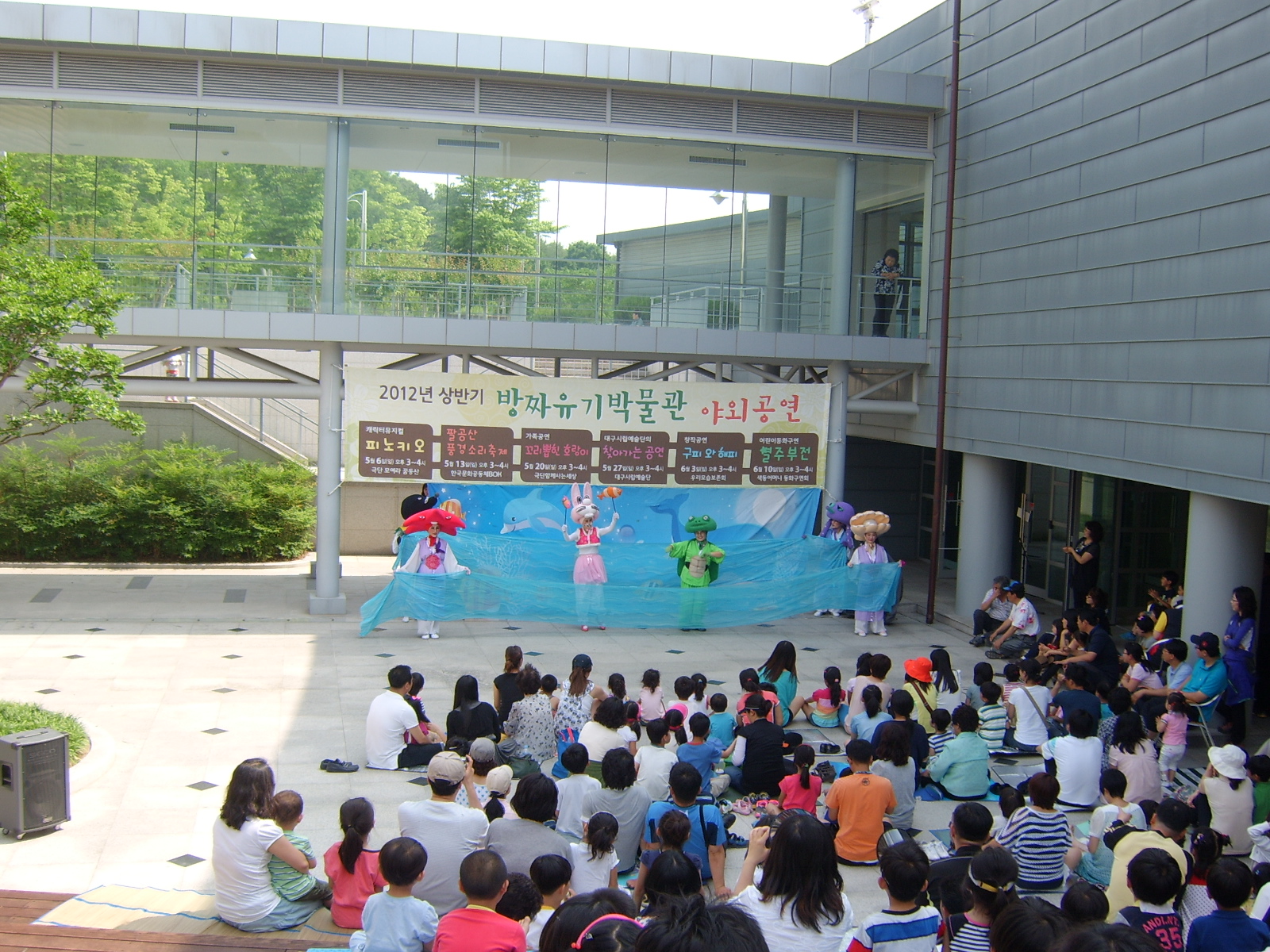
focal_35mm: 31
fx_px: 1137
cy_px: 476
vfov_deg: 45.4
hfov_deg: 58.4
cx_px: 635
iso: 50
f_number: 4
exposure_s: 1/176
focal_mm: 8.13
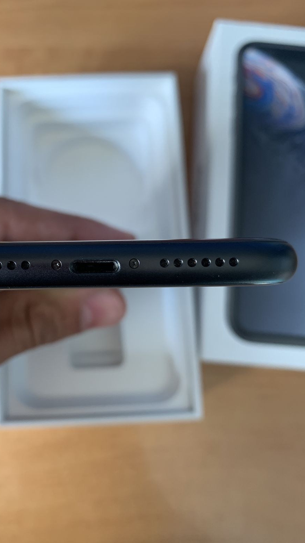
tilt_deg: -79.0
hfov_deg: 39.6
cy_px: 273
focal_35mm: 29
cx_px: 99
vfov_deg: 66.1
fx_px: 417
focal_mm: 4.25
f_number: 1.8
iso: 125
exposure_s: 1/60
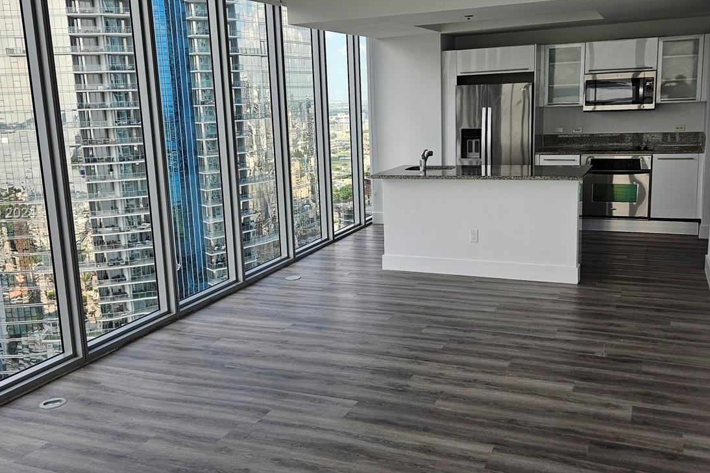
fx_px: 690
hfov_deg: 54.4
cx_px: 348
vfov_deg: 37.8
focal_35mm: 35
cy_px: 214
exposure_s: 1/535
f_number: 1.8
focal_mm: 5.4
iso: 32
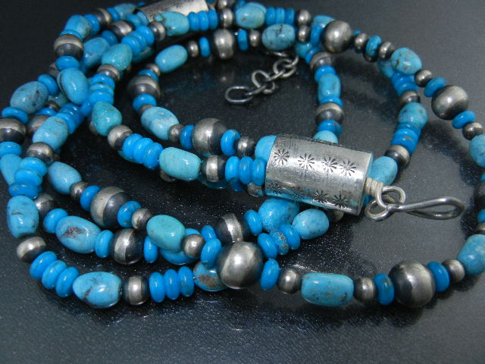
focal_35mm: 34
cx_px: 242
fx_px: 476
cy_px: 182
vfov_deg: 41.8
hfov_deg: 54.0
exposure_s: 1/30
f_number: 7.2
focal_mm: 6.2
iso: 486
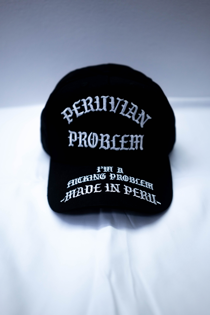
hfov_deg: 37.9
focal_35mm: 35
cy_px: 158
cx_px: 105
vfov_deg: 54.4
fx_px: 306
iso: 400
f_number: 2.8
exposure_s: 1/250
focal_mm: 35
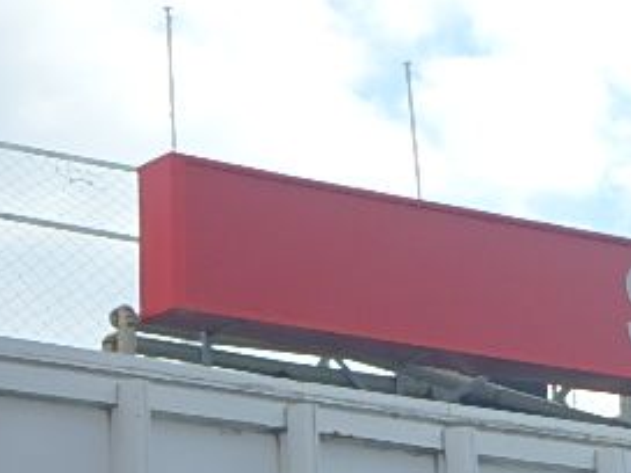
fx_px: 3263
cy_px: 362
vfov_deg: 8.3
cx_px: 705
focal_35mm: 179
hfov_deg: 10.9
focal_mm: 13.6
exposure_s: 1/800
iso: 125
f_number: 5.1
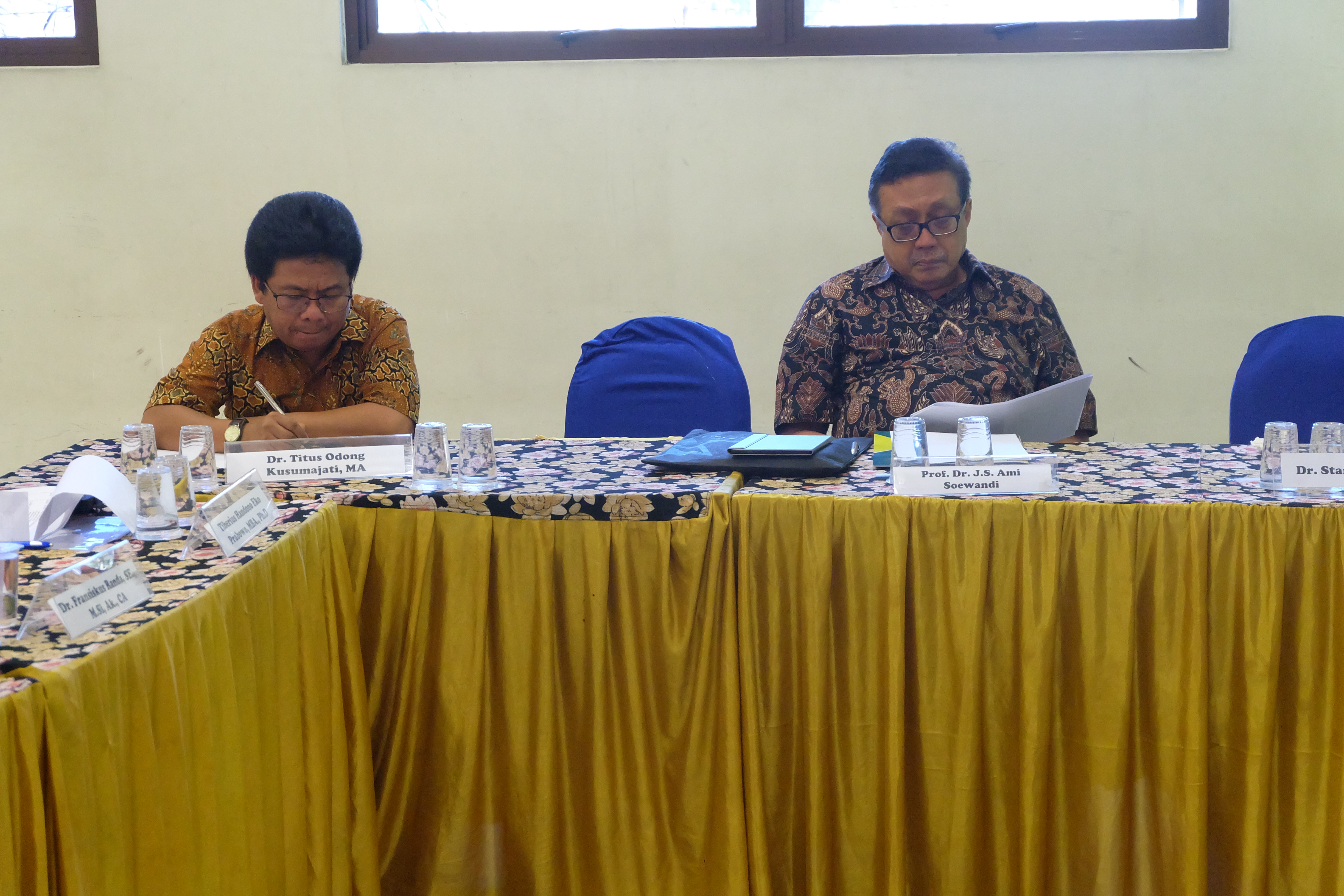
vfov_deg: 18.2
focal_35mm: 75
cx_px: 672
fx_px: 2800
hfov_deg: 27.0
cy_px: 448
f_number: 5.6
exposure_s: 1/90
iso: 5000
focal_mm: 50
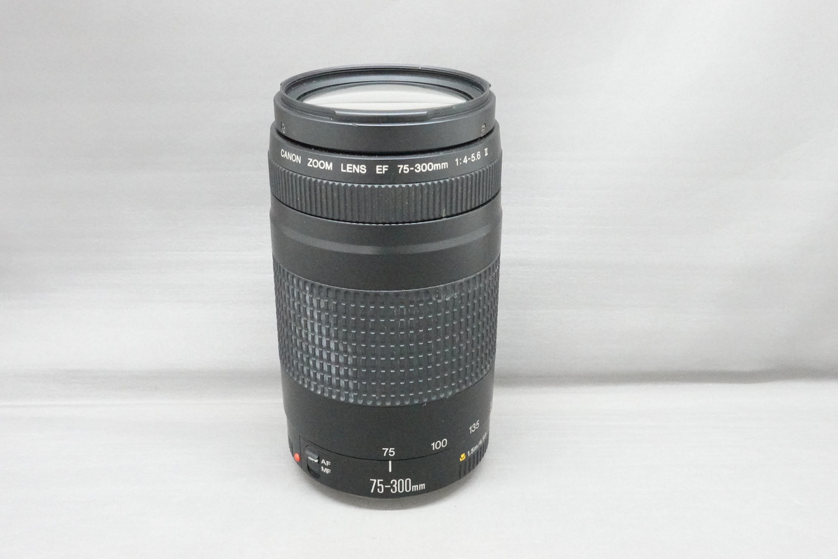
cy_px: 280
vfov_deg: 34.2
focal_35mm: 39
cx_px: 419
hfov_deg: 49.6
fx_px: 908
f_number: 8
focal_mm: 14.4
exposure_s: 1/40
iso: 6400
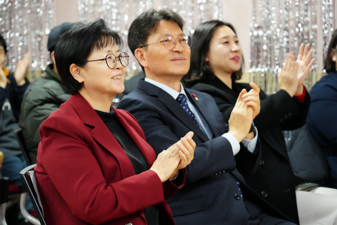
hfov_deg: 19.5
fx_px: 983
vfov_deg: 13.0
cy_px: 112
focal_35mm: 105
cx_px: 168
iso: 6400
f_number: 4.5
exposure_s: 1/160
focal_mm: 105
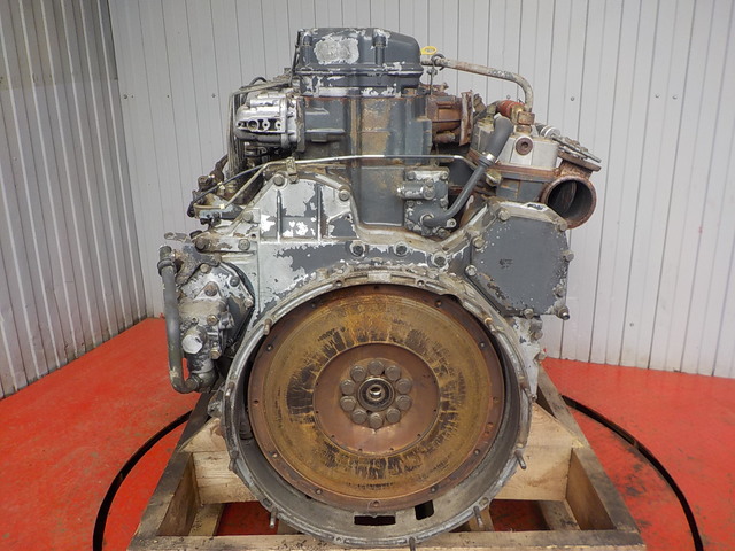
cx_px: 368
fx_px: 637
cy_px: 276
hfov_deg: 60.0
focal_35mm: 30
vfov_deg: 46.8
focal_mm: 4.1
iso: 125
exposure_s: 1/160
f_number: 3.3
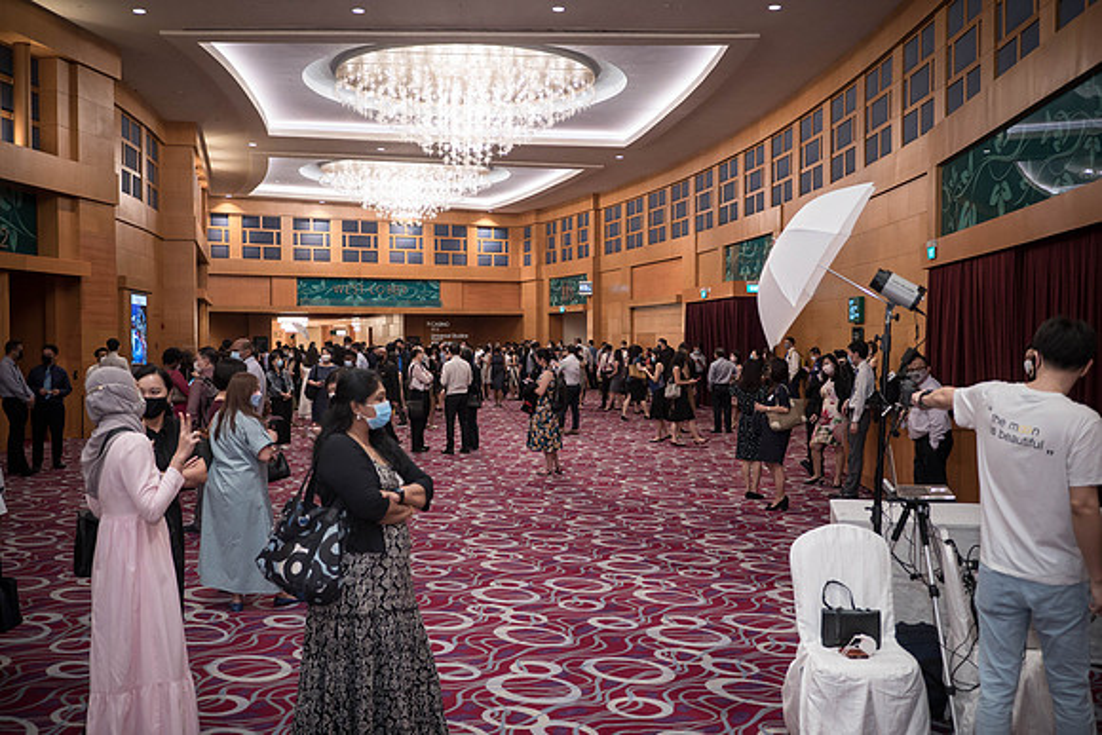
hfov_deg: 52.6
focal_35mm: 36
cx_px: 551
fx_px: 1115
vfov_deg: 36.5
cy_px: 368
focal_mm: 17
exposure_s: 1/160
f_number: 1.7
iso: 1600
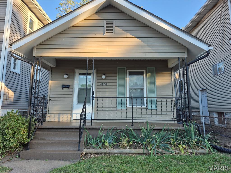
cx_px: 116
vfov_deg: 58.9
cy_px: 86
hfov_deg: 73.9
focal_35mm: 23
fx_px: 153
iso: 25
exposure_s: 1/303
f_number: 1.8
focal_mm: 5.4
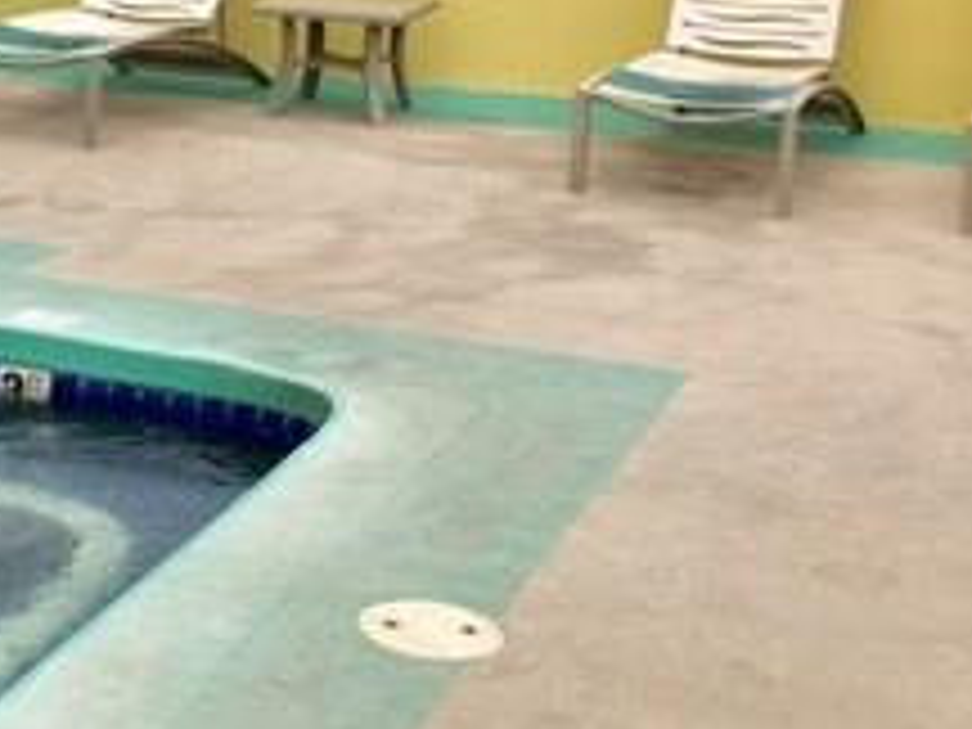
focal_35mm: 86
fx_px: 2415
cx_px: -108
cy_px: 27
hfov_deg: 21.5
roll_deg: -1.2
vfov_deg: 16.8
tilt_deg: -6.5
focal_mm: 4.15
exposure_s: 1/1221
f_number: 2.2
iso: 25
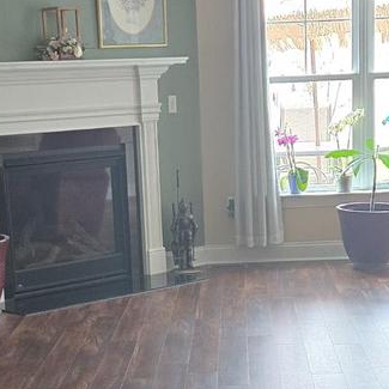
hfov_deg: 18.1
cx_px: 181
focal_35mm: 96
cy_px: 365
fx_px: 1221
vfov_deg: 17.8
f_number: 1.8
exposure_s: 1/180
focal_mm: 5.4
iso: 200
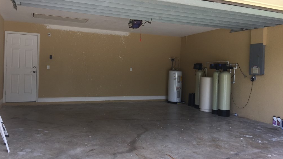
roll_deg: -2.4
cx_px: 140
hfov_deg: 61.0
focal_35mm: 32
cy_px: 75
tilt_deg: +0.8
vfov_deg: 36.7
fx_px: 240
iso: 32
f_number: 2.2
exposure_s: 1/222
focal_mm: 4.15
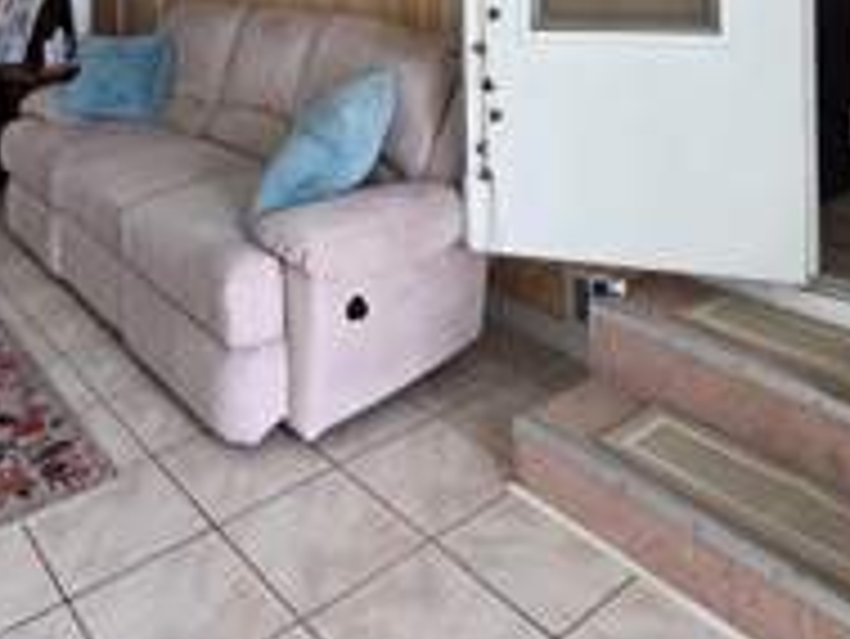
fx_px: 811
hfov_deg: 54.8
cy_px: -63
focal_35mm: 33
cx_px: 333
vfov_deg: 36.4
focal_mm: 2.2
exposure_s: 1/120
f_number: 1.9
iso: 40
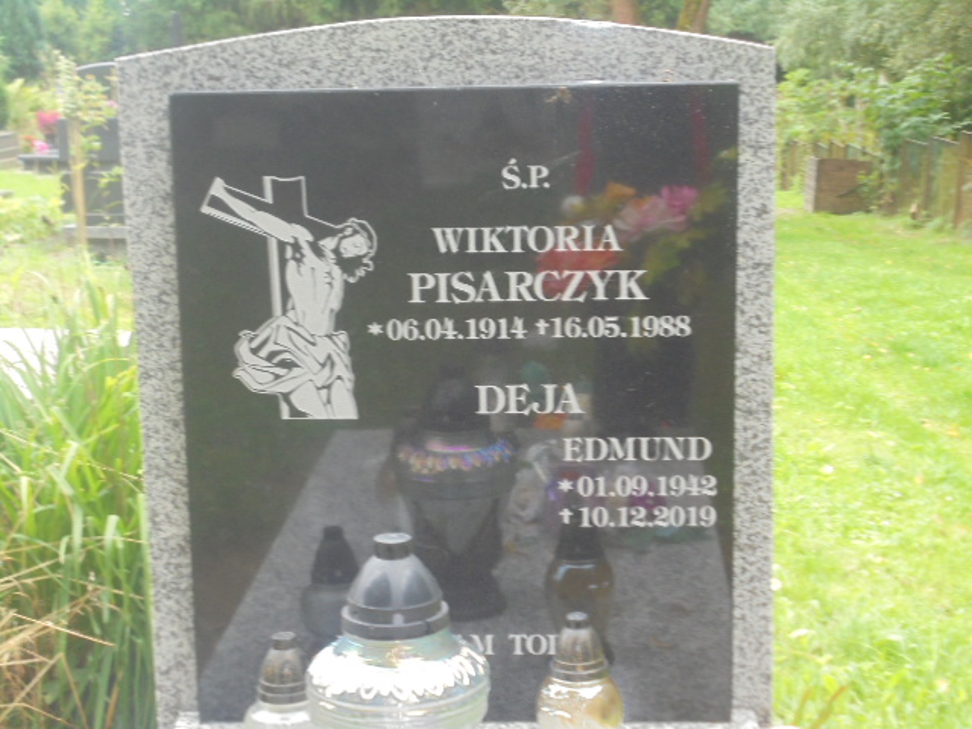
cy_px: 364
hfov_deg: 30.3
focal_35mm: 64
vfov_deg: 22.9
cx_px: 486
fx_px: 1797
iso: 250
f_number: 5.6
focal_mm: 11.5
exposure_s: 1/30
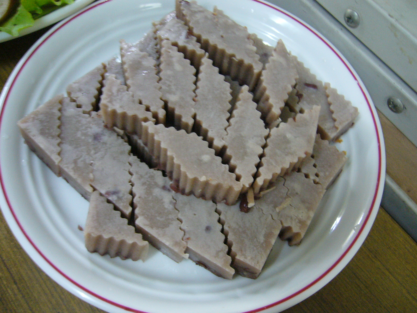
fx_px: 422
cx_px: 208
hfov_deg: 52.6
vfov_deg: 40.7
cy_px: 156
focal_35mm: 35
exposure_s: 1/8
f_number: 2.8
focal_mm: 5.8
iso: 200
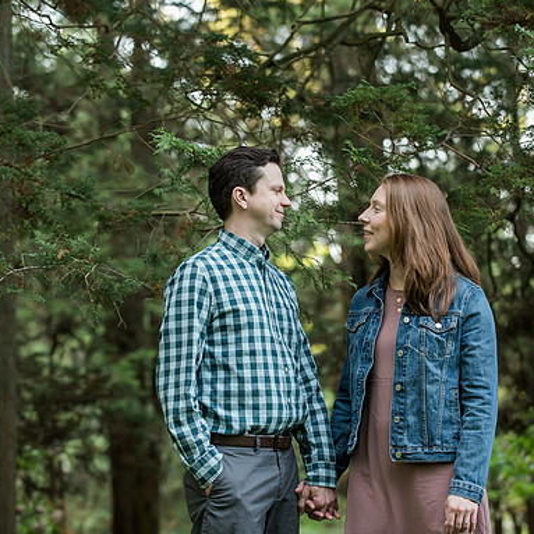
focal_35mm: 126
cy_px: 268
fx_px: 2199
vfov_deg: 13.8
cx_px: 305
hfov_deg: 13.8
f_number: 4
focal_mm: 98
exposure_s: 1/100
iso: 800
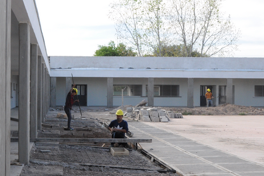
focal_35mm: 61
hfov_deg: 32.3
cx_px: 63
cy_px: 93
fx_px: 447
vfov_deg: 22.2
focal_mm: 22
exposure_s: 1/400
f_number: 10
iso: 800
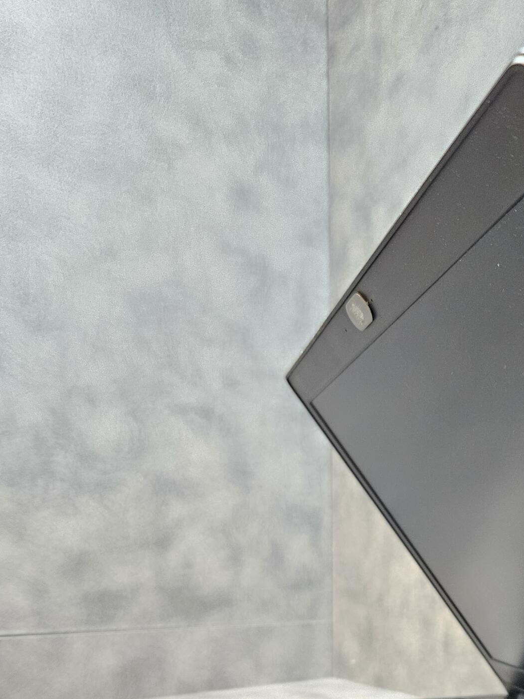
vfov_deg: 42.1
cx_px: 459
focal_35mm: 42
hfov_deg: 32.8
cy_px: 590
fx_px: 848
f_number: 1.8
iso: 800
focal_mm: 5.4
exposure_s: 1/100
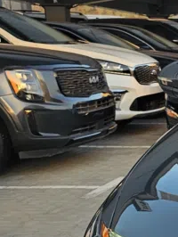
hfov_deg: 10.9
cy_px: 230
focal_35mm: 118
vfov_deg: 16.4
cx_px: 413
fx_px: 808
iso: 16
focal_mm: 6.3
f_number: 1.7
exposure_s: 1/100
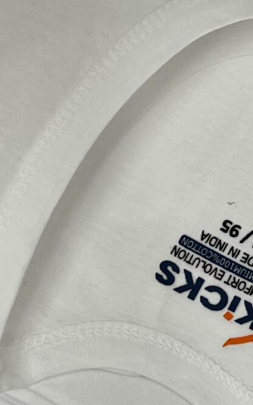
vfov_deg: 19.6
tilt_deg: -76.9
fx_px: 1170
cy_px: 173
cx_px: 311
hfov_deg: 12.0
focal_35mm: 106
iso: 40
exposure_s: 1/288
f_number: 1.5
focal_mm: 5.7
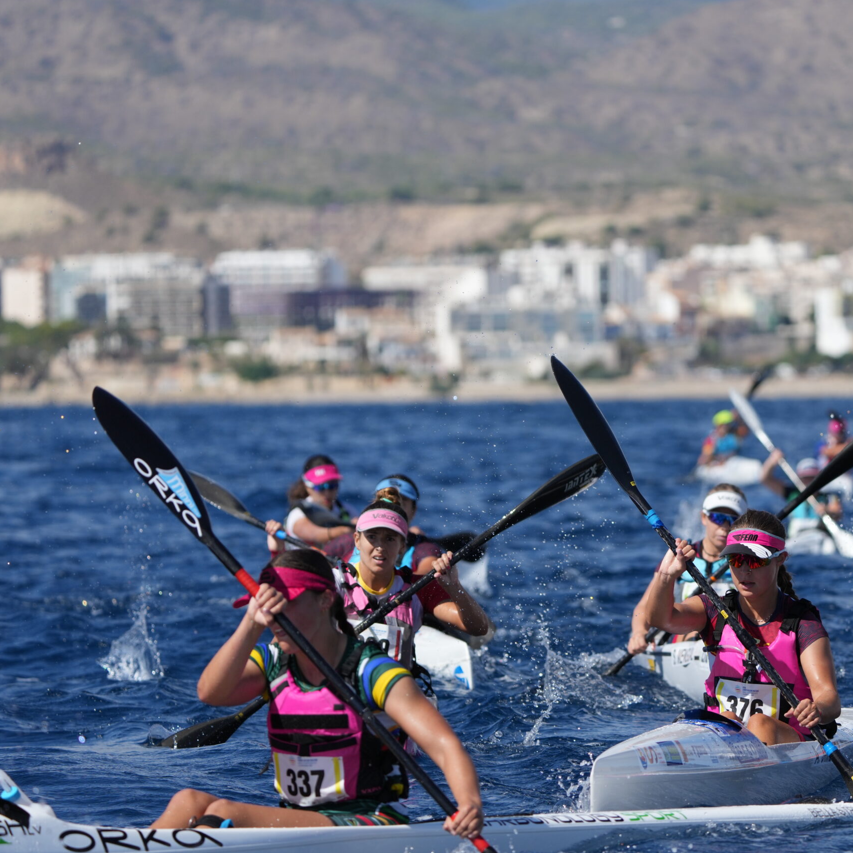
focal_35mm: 326
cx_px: 560
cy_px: 426
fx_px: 9089
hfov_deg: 5.4
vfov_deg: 5.4
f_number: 5.6
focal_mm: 255
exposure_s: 1/2500
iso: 400
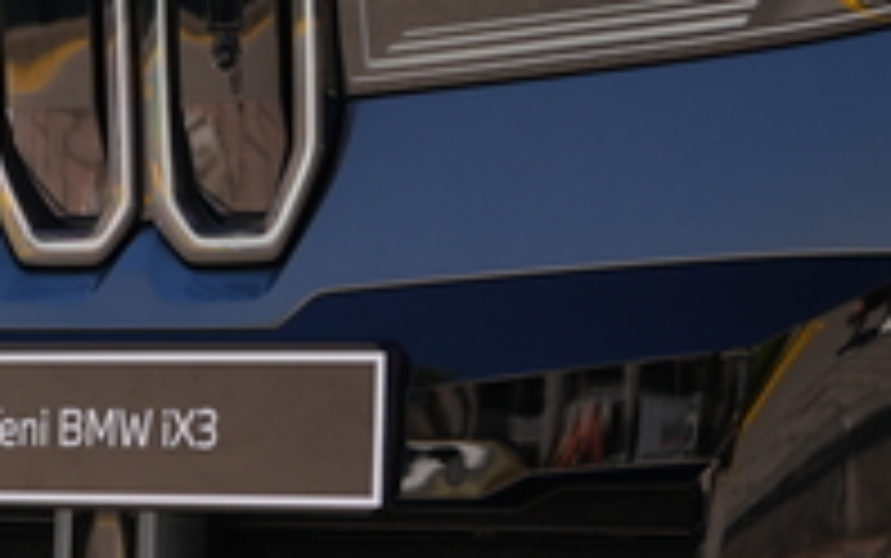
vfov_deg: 5.7
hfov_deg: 9.0
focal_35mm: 231
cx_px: 756
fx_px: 5612
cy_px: 20
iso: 80
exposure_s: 1/400
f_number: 2.8
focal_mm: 70
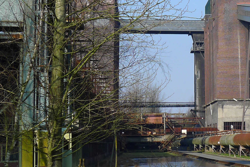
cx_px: 234
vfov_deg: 11.8
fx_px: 806
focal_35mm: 116
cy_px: 69
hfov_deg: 17.3
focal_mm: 10
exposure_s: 1/400
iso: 80
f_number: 4
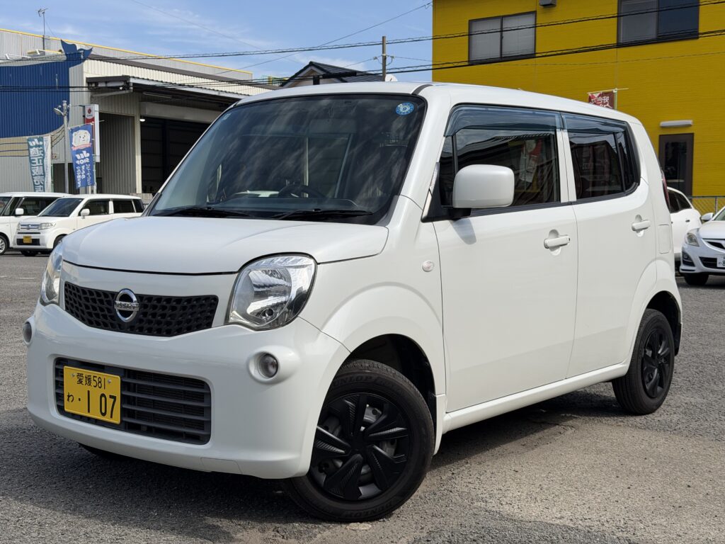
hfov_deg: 39.7
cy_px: 272
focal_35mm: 48
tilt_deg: -3.9
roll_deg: -0.3
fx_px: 1005
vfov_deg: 30.3
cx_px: 362
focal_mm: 6.76
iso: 64
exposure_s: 1/5208
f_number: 1.78
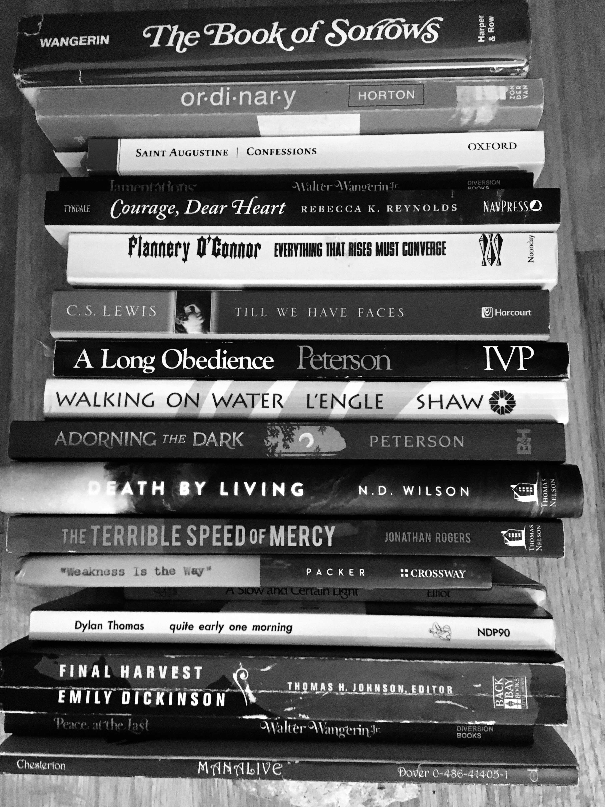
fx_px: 676
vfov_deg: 61.7
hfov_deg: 48.2
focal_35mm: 29
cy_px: 404
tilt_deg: -81.7
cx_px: 302
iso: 400
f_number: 2.2
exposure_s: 1/15
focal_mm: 4.15
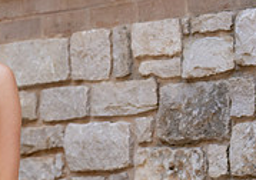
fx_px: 2670
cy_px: 119
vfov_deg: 3.9
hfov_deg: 5.5
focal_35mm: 369
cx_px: -81
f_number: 2.8
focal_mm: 103
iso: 400
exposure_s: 1/320
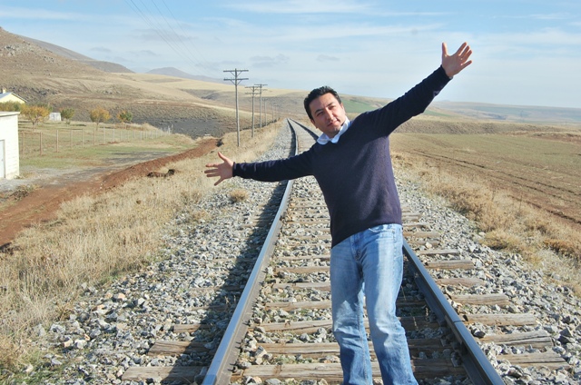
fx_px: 749
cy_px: 192
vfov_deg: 28.8
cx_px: 290
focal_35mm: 46
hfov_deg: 42.4
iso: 200
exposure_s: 1/320
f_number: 9
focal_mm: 31
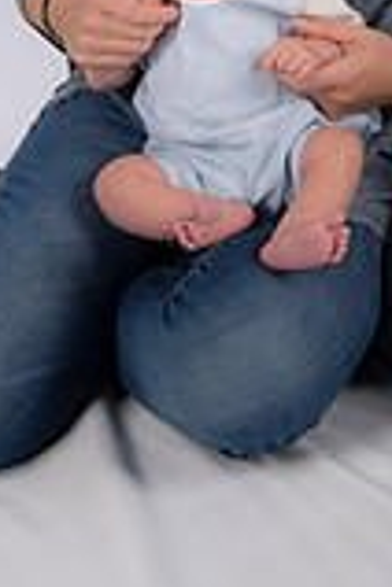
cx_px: 475
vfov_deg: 16.8
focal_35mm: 113
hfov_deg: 11.9
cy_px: -222
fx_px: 1846
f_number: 5.6
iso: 100
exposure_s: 1/200
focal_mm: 40
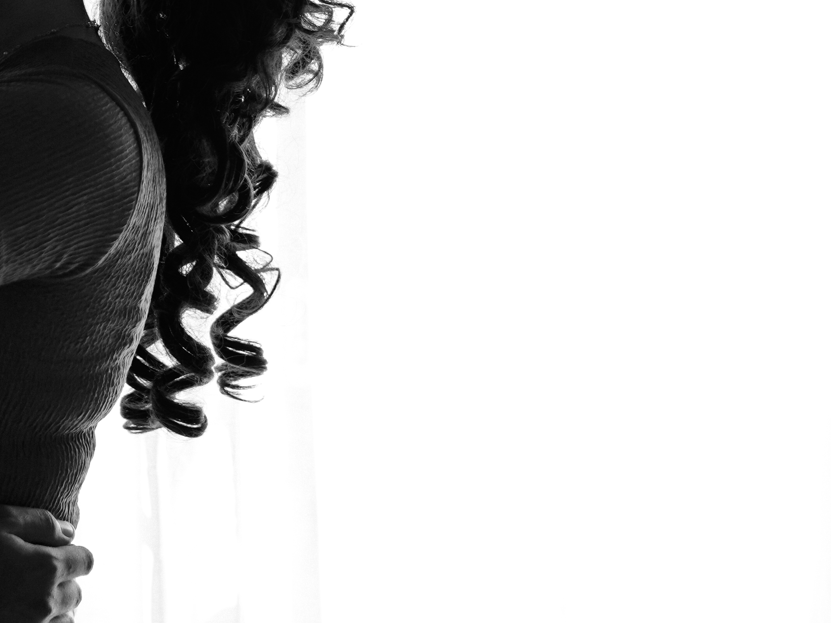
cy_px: -5
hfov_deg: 17.0
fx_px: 2641
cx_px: -190
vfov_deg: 13.3
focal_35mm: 110
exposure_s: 1/400
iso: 100
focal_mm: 35
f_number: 2
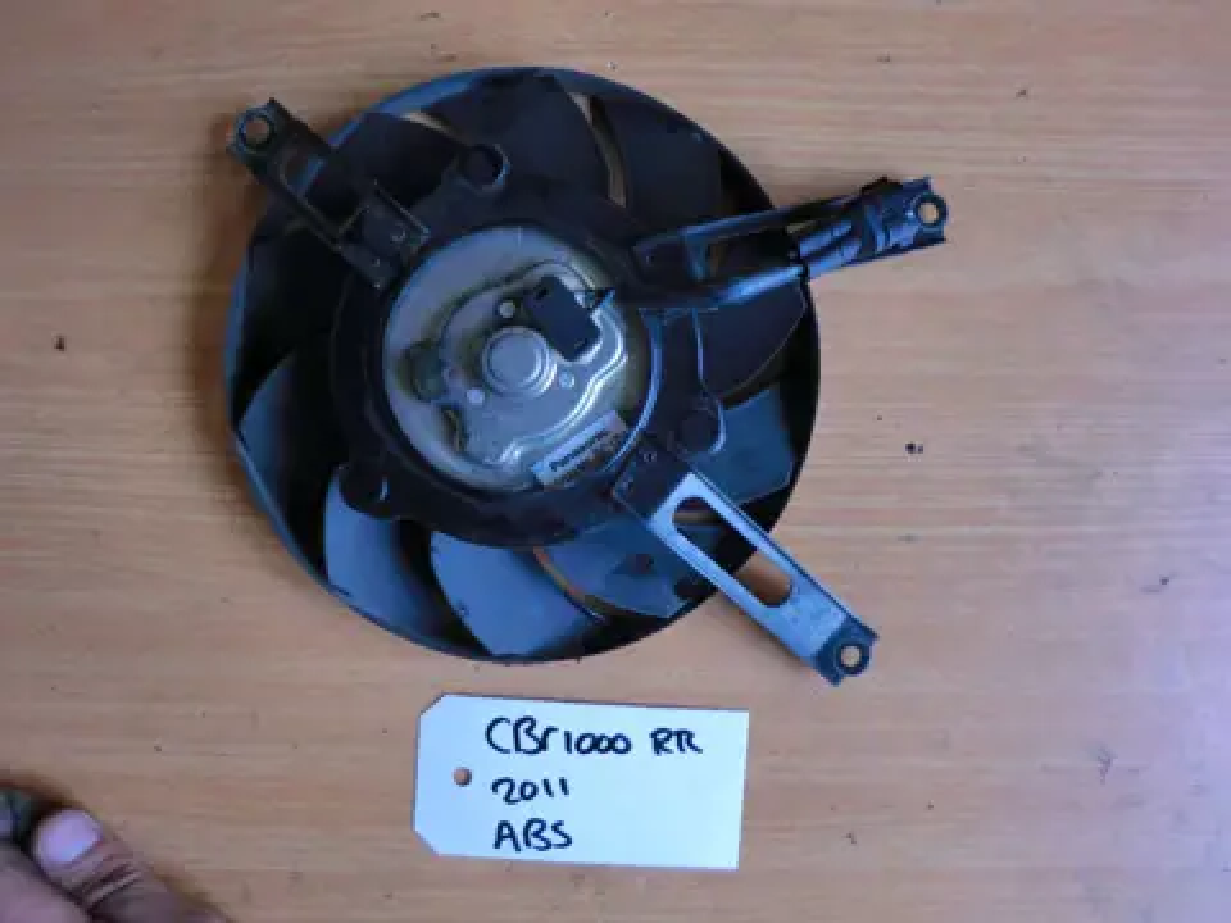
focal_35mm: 27
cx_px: 616
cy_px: 462
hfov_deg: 65.3
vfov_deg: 51.4
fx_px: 960
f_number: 3.2
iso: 125
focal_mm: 4.9
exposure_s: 1/60
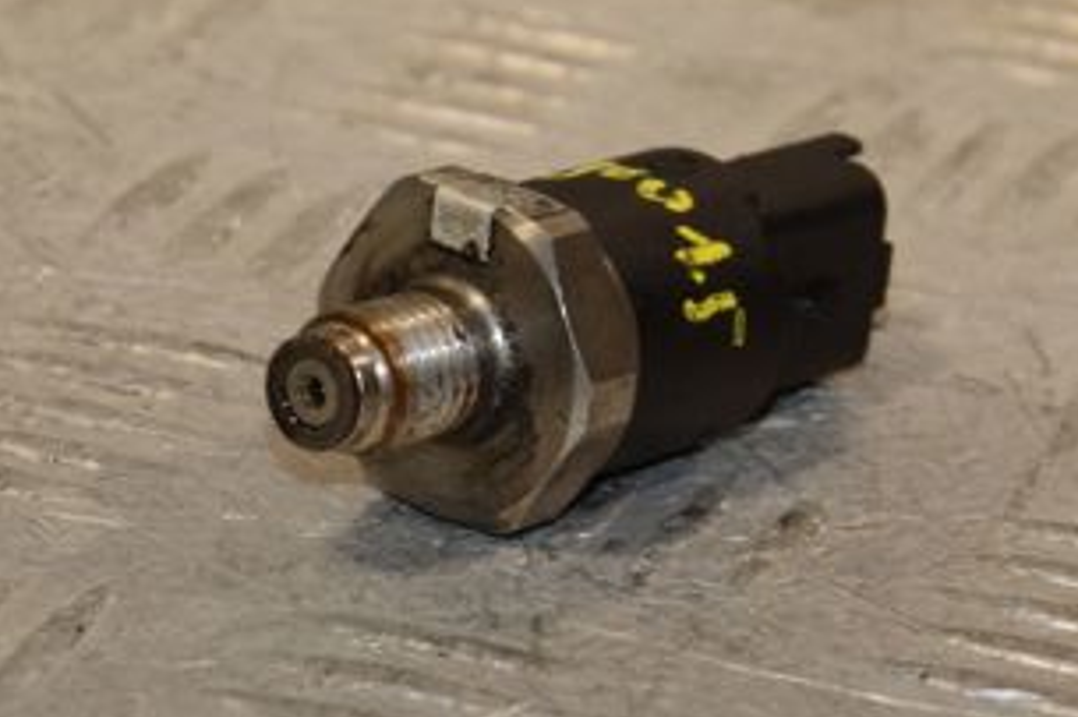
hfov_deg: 6.2
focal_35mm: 330
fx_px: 9877
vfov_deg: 4.2
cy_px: 311
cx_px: 495
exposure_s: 1/200
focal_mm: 105
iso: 800
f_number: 9
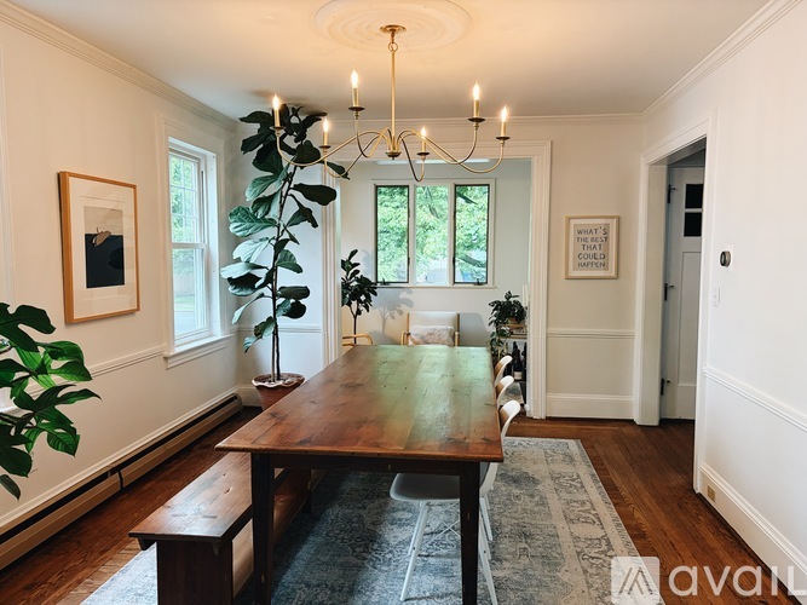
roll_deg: +0.2
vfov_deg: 53.0
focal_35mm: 26
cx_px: 404
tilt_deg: -4.6
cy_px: 302
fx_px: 606
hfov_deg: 67.3
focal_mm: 5.96
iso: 200
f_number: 1.6
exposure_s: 1/60
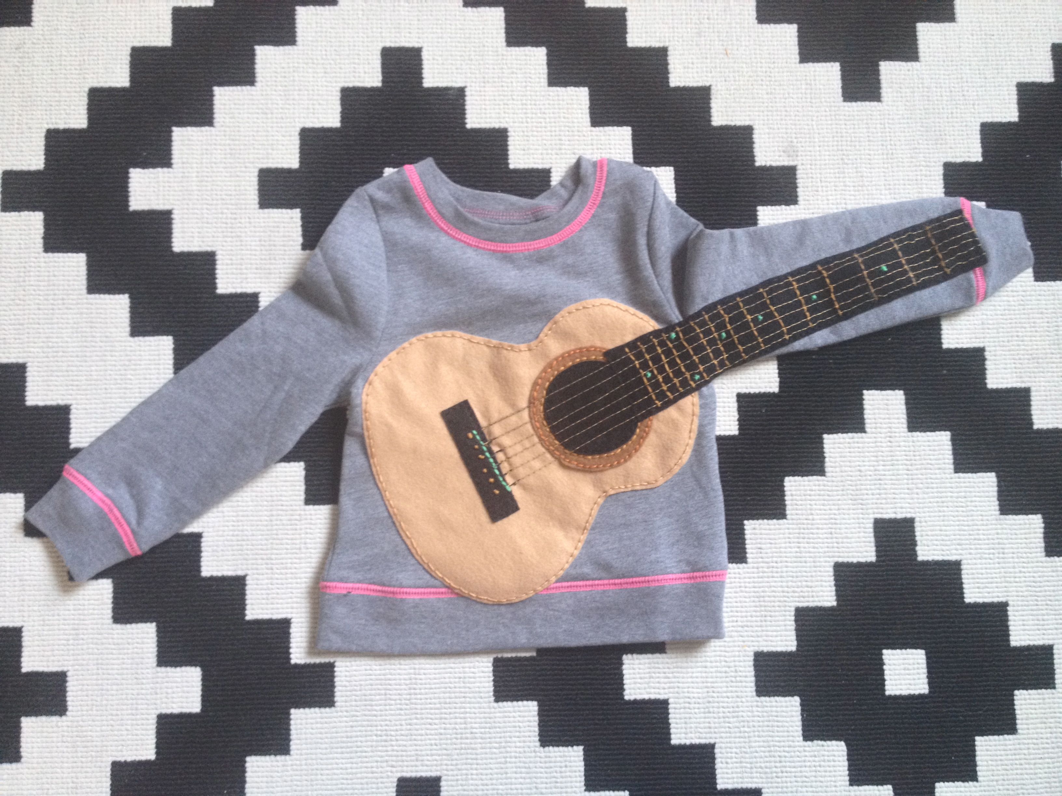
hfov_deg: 52.6
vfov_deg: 40.7
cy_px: 398
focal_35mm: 35
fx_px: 1074
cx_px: 531
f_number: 2.4
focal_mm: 4.28
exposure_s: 1/20
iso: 160
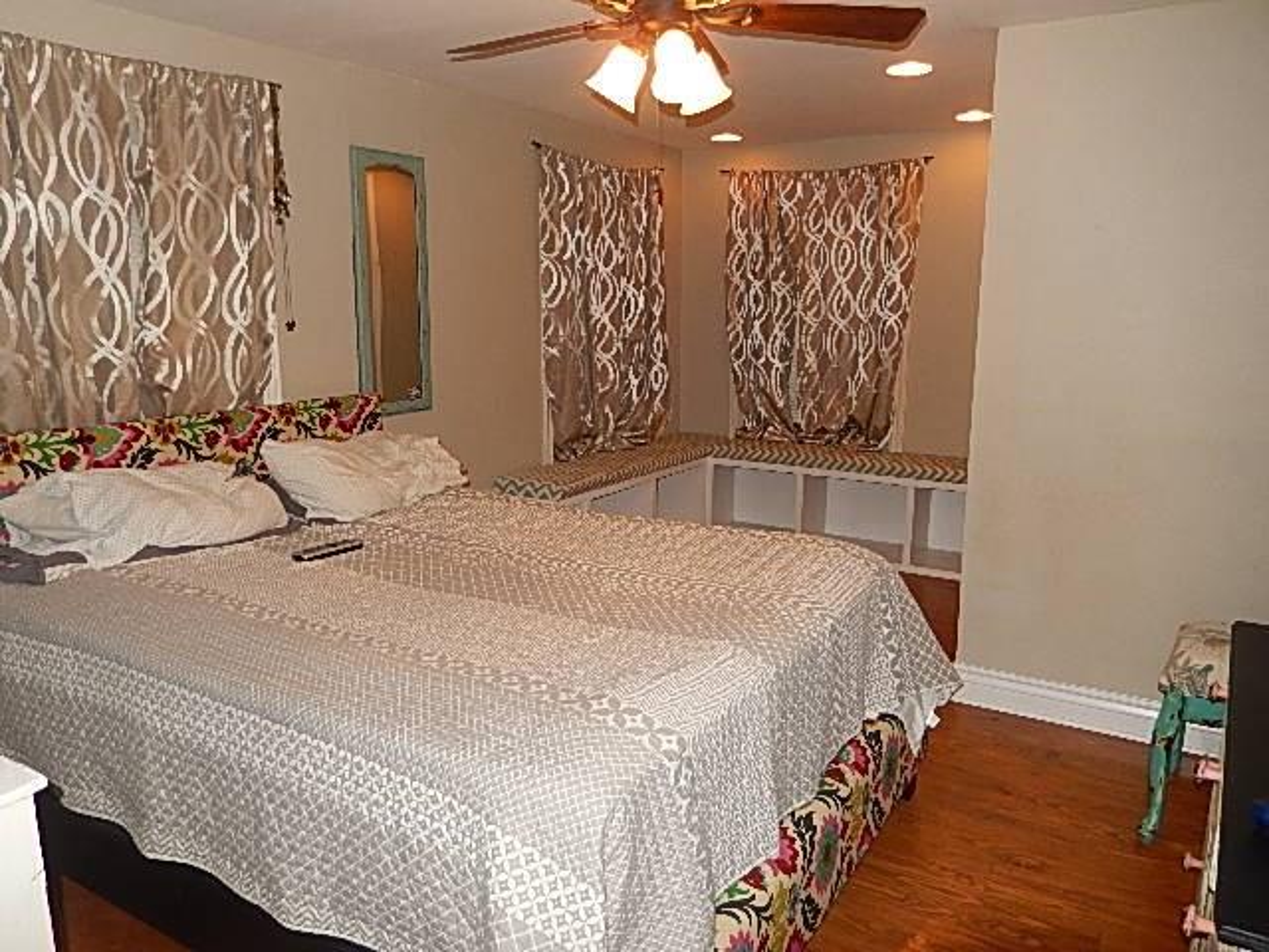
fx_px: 916
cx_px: 634
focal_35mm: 25
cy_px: 476
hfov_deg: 69.4
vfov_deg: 54.9
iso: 200
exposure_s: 1/30
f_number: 3.4
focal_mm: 4.5
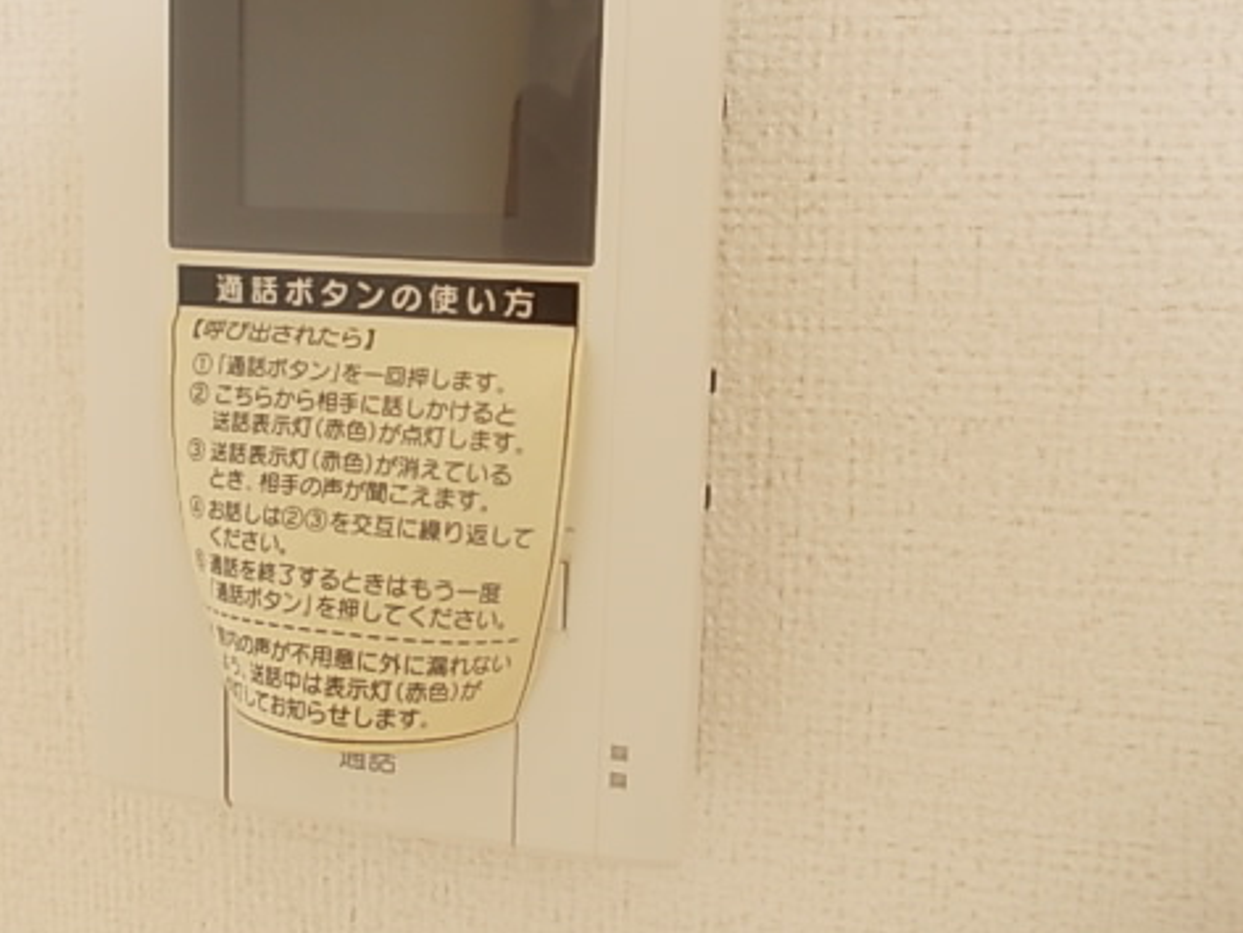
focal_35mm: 38
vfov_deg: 37.5
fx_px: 1365
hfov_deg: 48.4
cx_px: 445
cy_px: 353
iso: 80
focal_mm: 4
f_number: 2.7
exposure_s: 1/40
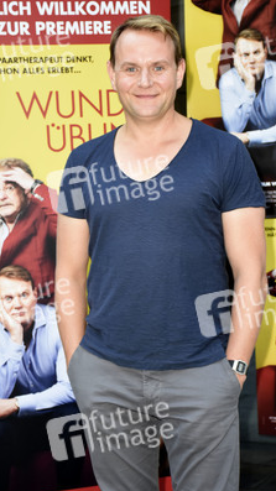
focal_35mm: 76
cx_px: 146
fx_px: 990
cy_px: 246
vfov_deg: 27.9
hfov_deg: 15.9
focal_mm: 48
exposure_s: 1/100
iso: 1000
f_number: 6.3
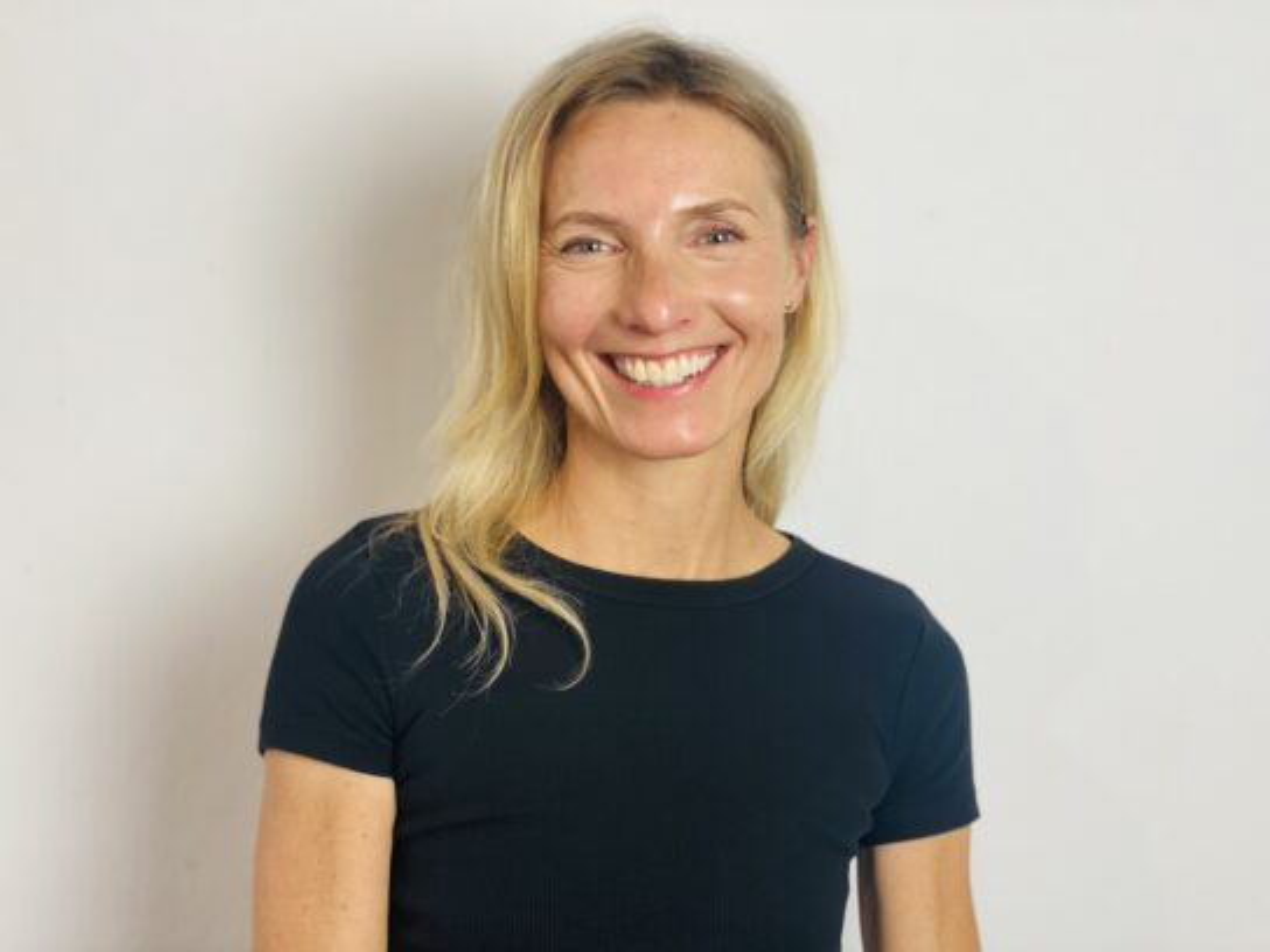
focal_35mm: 52
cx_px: 635
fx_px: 1908
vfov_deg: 28.0
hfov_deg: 36.8
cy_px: 476
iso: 160
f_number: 2
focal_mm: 6
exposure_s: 1/100
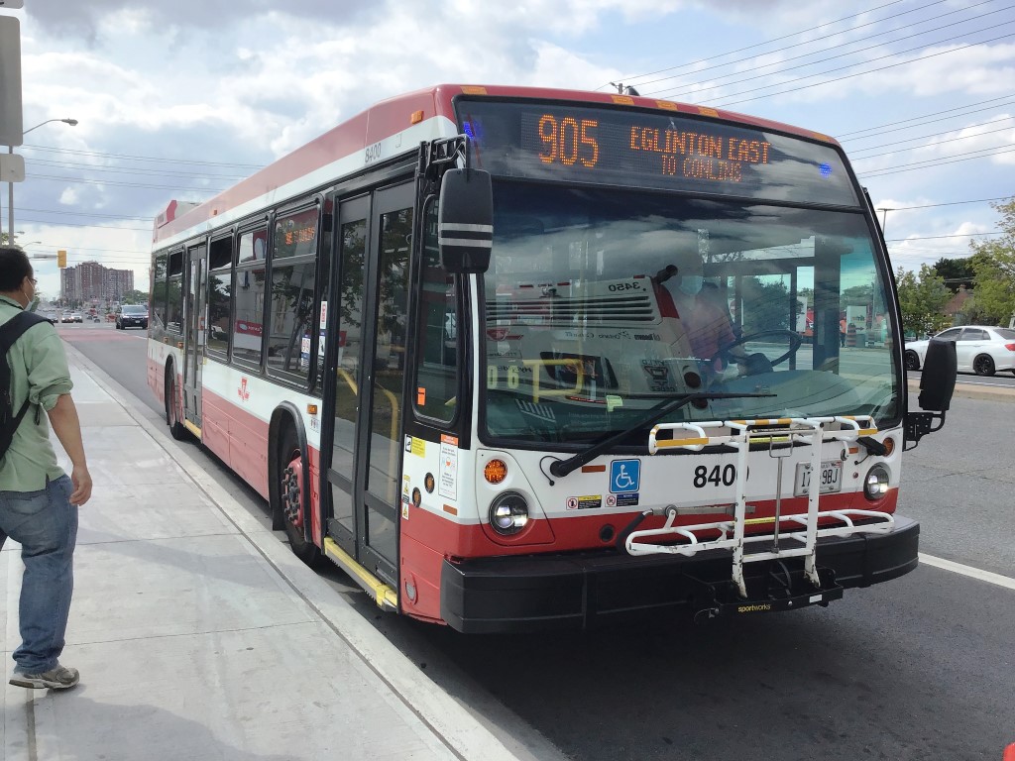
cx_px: 508
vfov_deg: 45.4
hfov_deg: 58.4
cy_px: 380
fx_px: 909
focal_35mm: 31
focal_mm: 3.3
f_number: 2.4
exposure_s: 1/1164
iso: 25
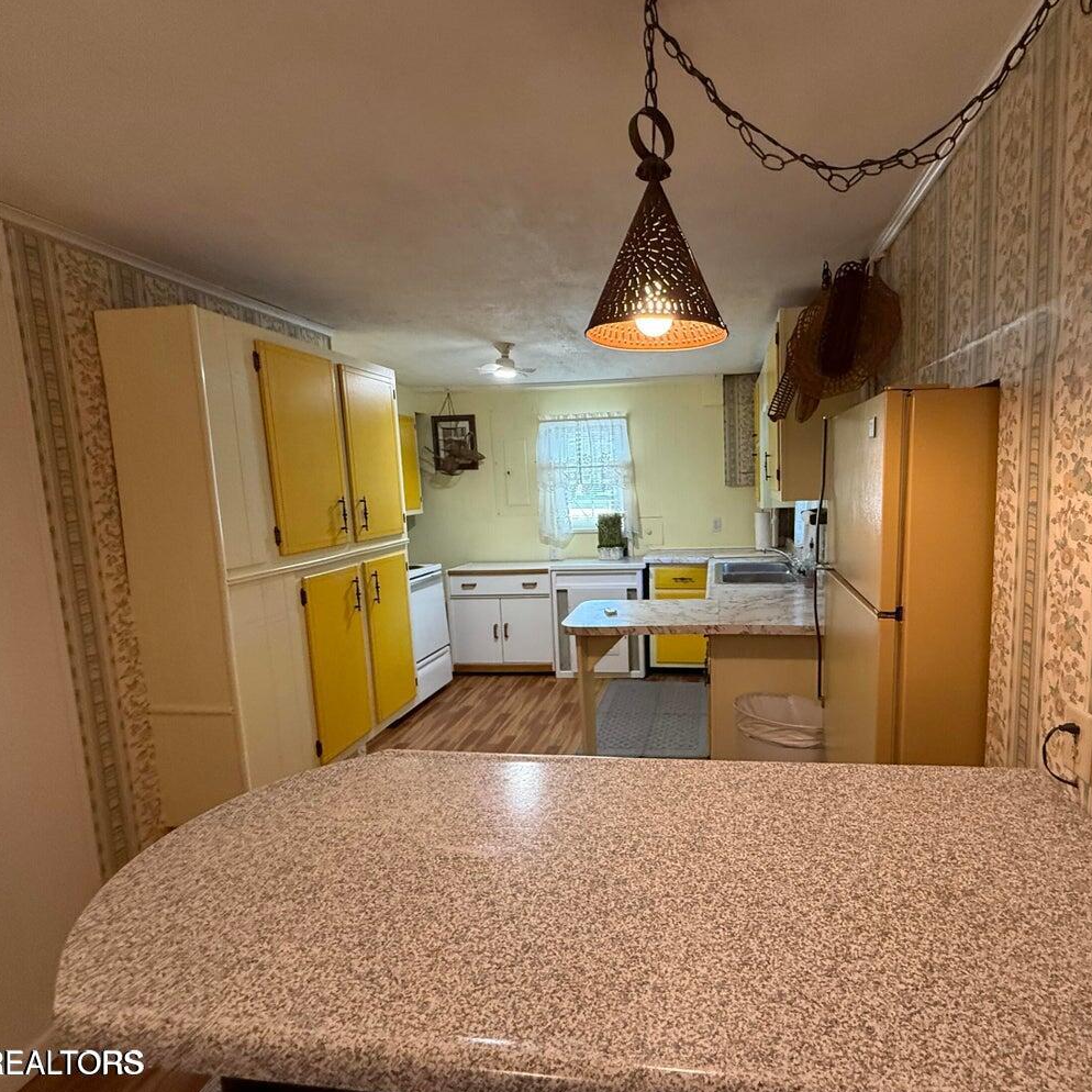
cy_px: 551
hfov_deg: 82.9
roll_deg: +1.5
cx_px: 656
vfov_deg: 84.0
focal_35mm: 17
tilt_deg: -6.7
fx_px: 607
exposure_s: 1/120
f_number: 2.2
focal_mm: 2.22
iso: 500
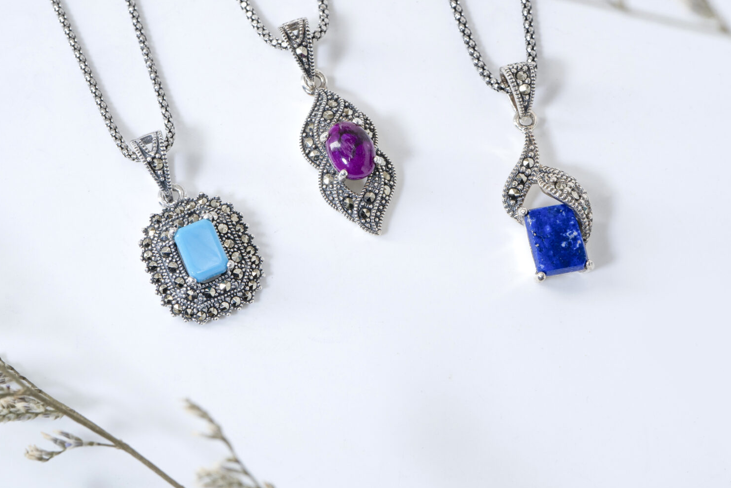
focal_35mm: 86
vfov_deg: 15.8
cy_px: 119
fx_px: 1746
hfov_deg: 23.6
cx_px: 445
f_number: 10
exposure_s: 1/50
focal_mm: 50
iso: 200
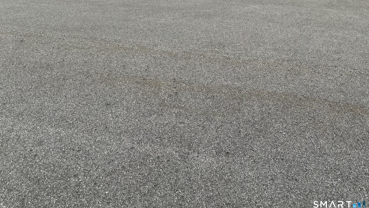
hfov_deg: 52.8
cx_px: 185
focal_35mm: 38
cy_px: -36
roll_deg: -0.9
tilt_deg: -6.0
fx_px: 372
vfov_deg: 27.7
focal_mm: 4.25
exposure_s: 1/2358
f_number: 1.8
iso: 32
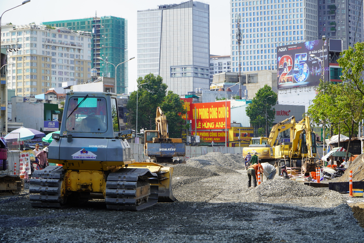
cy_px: 122
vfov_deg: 14.5
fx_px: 956
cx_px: 182
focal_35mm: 94
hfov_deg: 21.6
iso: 100
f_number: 5.6
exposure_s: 1/250
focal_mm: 63
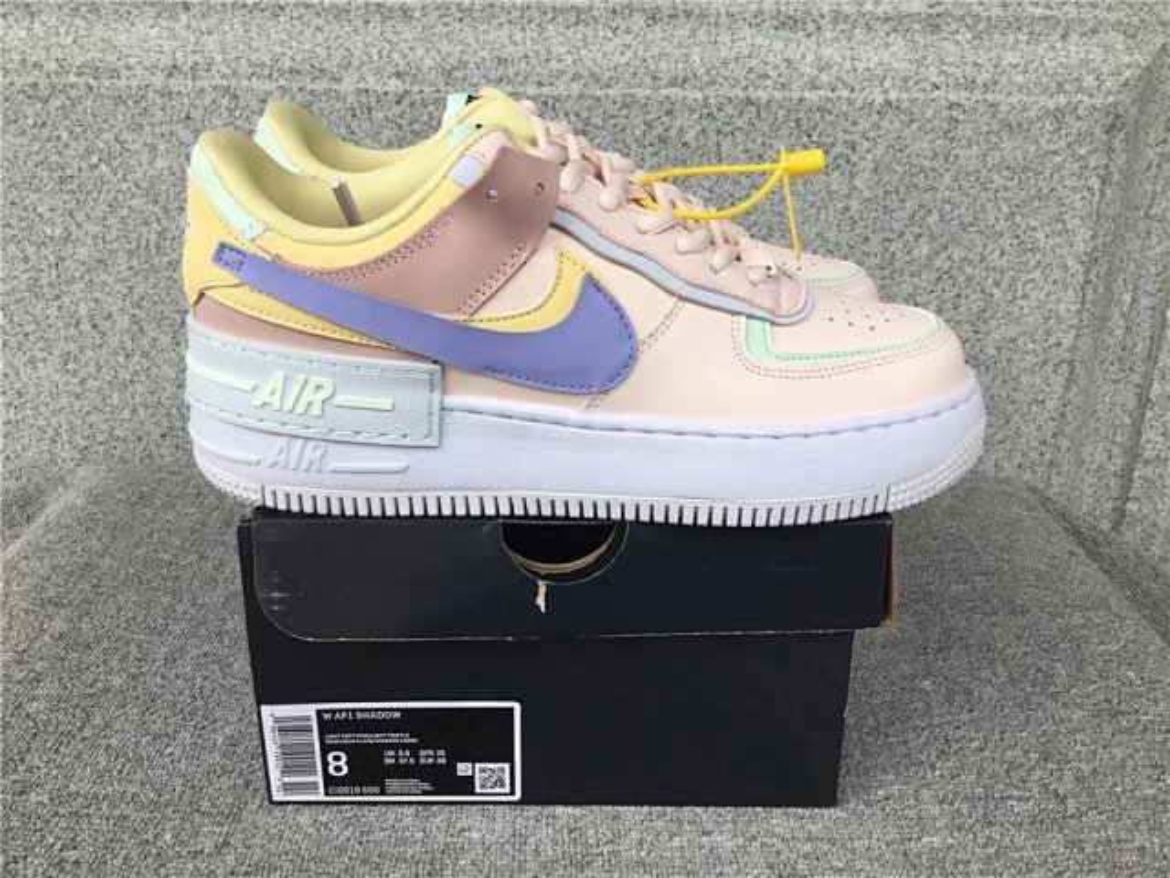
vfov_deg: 45.4
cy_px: 439
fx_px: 1048
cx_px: 585
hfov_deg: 58.4
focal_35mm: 31
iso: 25
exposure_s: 1/111
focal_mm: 3.3
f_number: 2.4
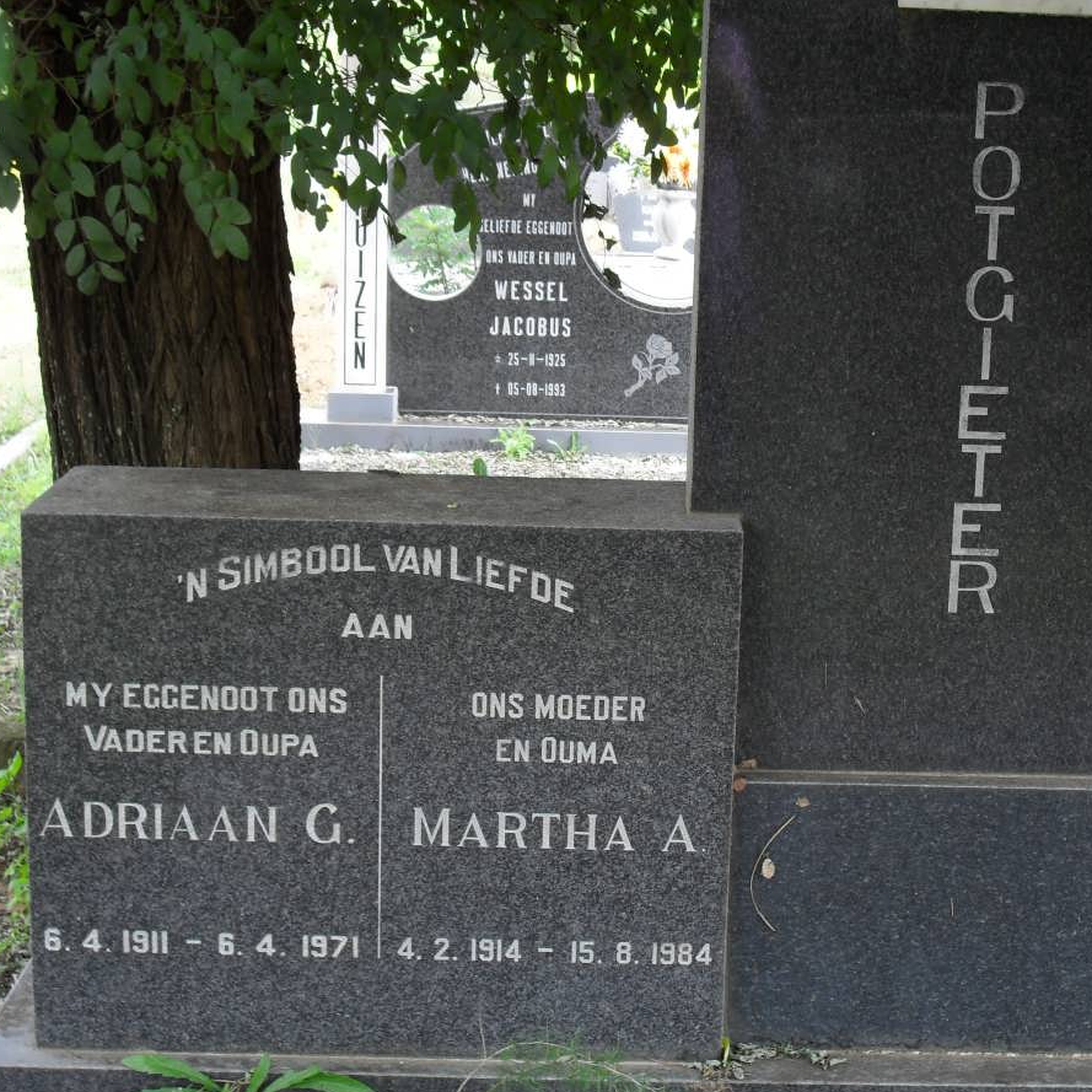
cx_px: 722
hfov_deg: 25.2
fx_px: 2427
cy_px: 552
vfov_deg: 25.4
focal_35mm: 68
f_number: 4.3
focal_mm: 10.1
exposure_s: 1/60
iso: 120
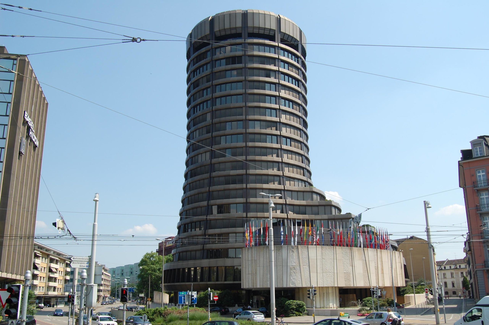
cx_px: 244
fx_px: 468
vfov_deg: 38.3
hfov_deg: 55.1
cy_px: 162
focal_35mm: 34
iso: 200
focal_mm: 23
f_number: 9
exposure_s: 1/320
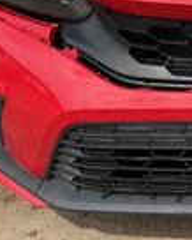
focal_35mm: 83
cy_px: 55
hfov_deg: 16.6
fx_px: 589
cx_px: 298
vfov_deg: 22.7
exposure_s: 1/869
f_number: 1.8
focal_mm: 3
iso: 25
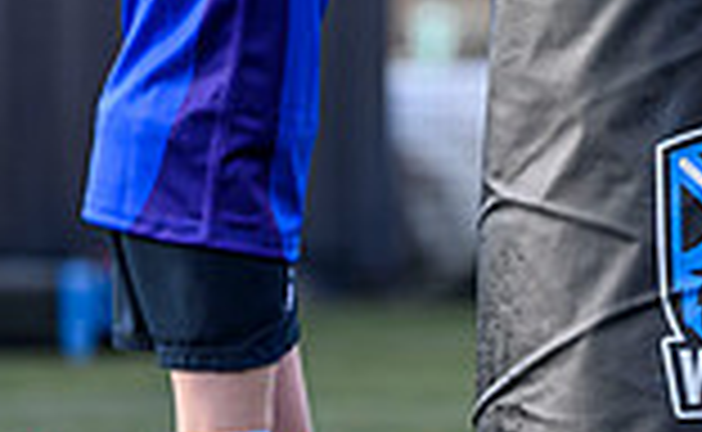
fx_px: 14001
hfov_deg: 2.9
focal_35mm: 735
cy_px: 187
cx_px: 1206
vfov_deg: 1.8
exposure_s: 1/1250
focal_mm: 180
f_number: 3.2
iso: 500
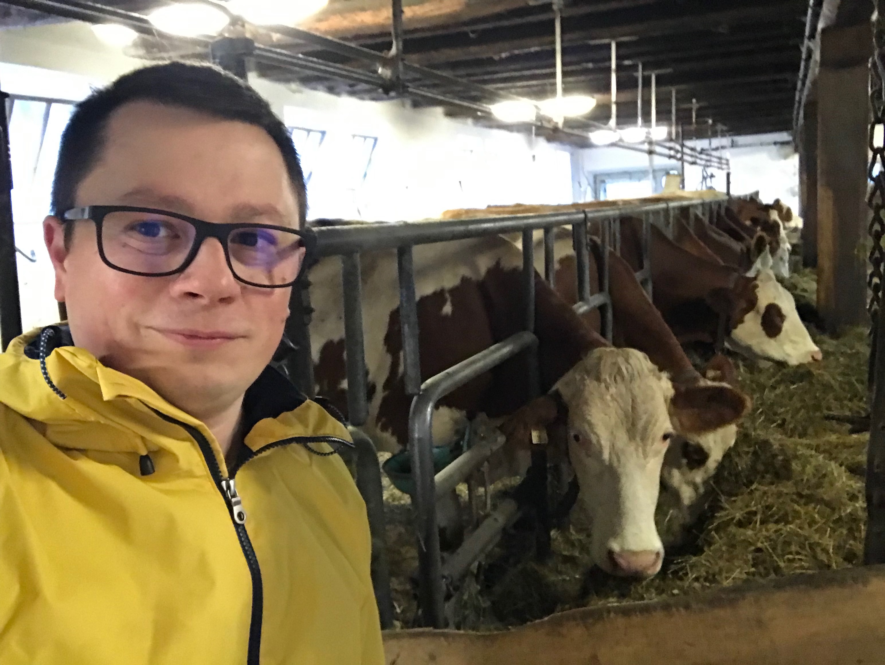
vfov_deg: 44.2
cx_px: 442
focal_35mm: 32
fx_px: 819
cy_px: 332
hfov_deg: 56.8
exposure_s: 1/17
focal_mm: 2.87
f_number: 2.2
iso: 400
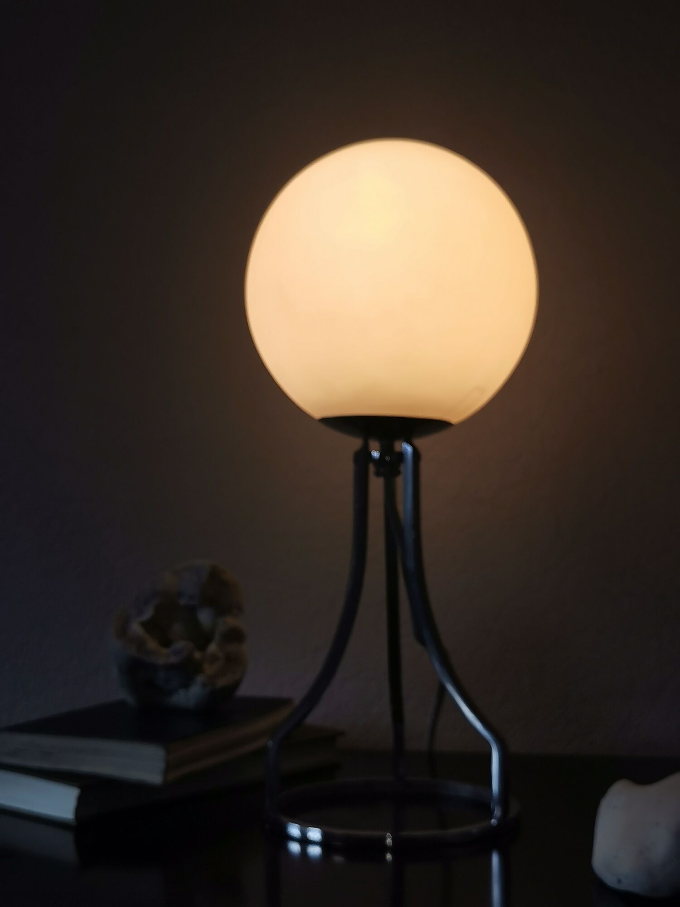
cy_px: 454
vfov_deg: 41.2
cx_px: 340
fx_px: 1205
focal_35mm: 46
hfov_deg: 31.5
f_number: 1.8
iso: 50
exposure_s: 1/383
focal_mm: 5.58
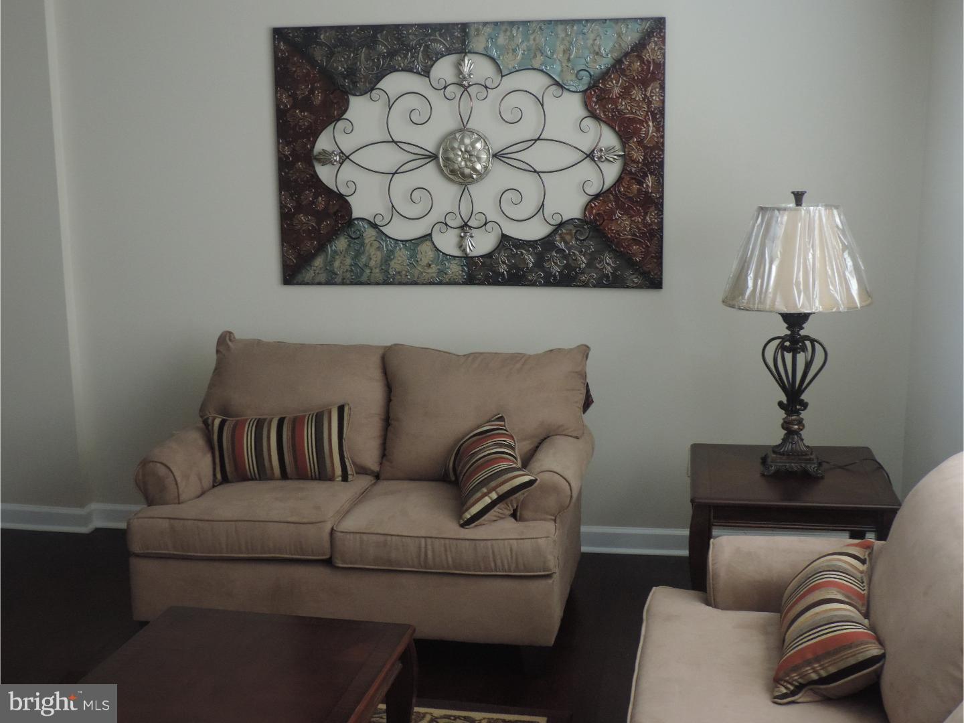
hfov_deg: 43.9
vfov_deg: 33.6
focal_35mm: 43
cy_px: 362
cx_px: 482
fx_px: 1197
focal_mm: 7.6
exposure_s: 1/13
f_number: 3.4
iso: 500
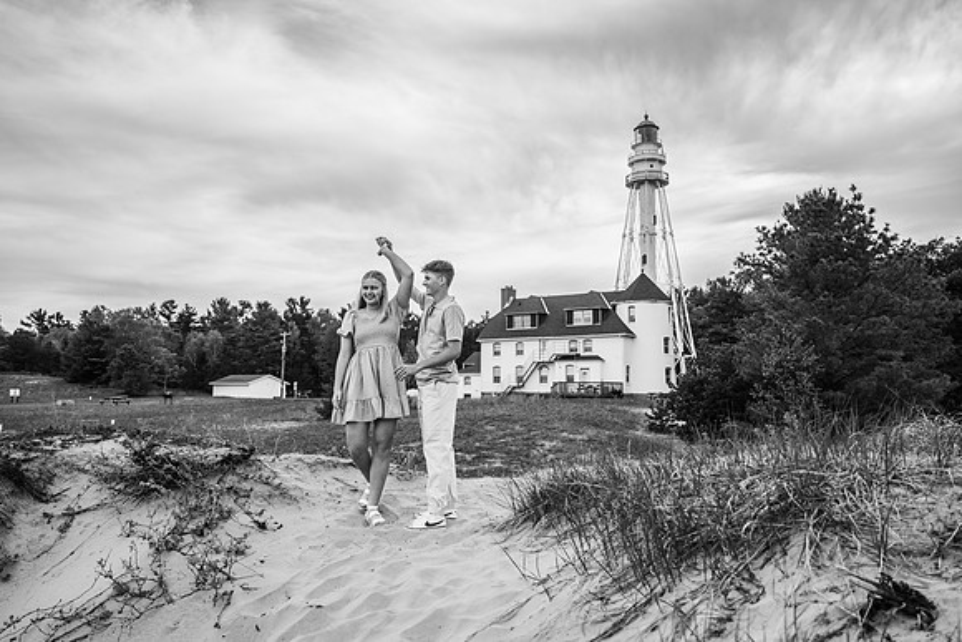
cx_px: 481
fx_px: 735
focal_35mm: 28
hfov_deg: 66.4
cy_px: 321
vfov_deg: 47.2
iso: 200
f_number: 2.8
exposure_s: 1/1600
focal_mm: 27.5
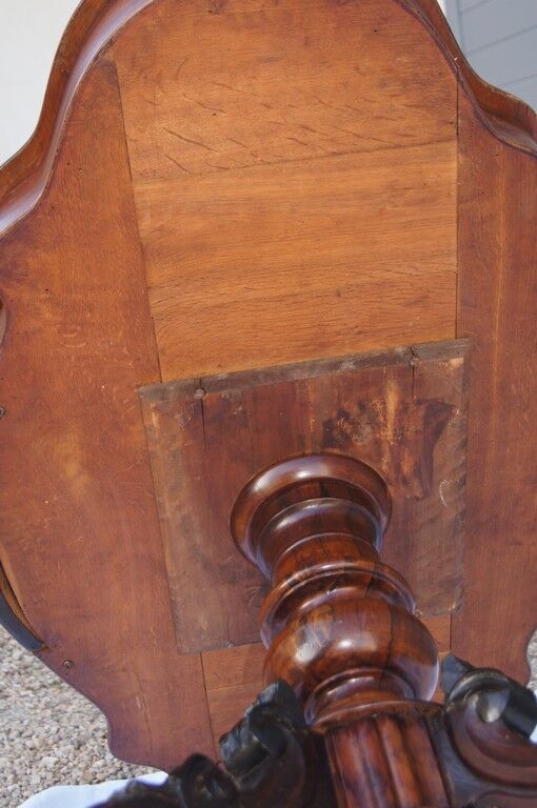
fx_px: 1346
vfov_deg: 33.4
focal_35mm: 60
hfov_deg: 22.6
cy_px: 404
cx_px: 268
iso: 250
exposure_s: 1/160
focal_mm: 40
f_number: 5.6
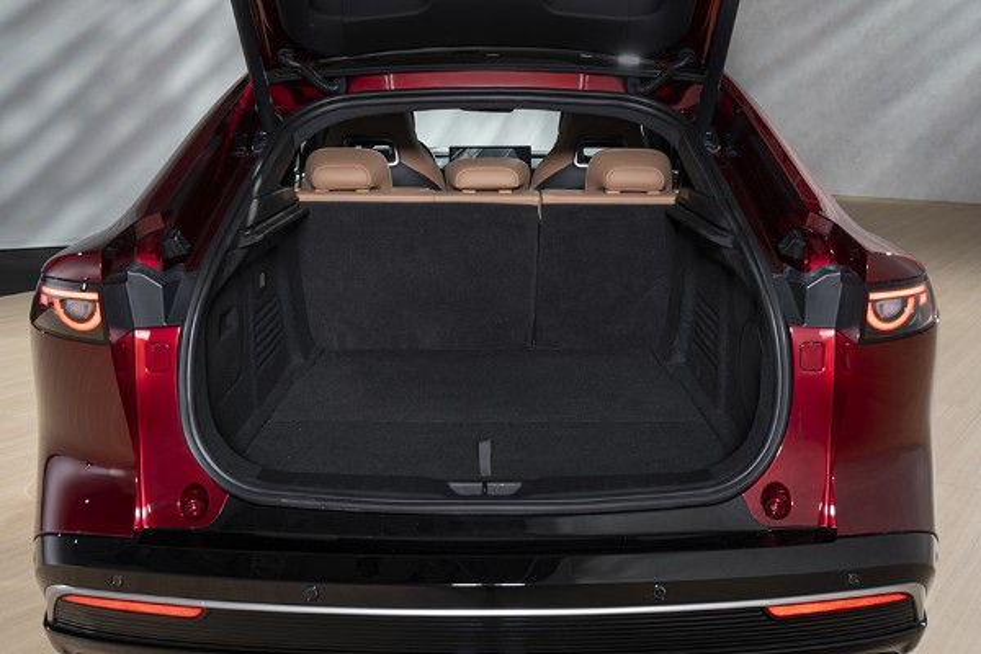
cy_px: 327
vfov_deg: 34.2
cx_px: 490
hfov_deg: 49.6
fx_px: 1063
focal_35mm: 39
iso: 200
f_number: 11
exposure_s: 1/1.25
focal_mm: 39
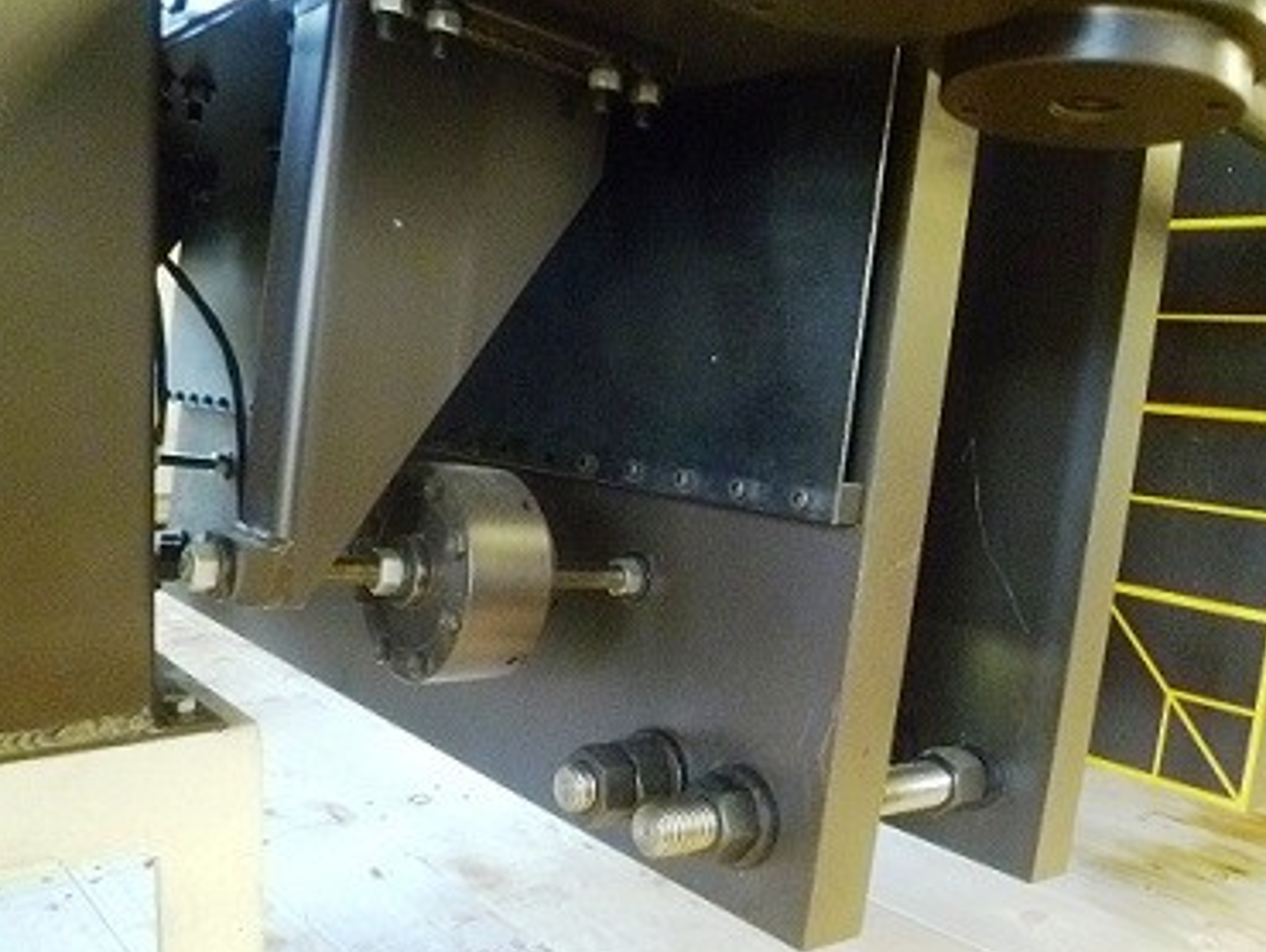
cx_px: 609
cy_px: 510
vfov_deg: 45.5
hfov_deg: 58.3
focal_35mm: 31
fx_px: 1134
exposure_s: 1/10
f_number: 3.3
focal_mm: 5
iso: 800
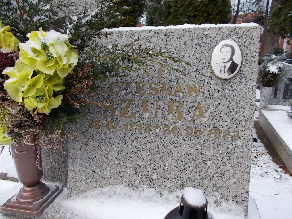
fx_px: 219
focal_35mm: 26
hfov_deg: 67.3
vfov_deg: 53.1
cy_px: 110
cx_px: 146
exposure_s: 1/320
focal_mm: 4.6
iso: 80
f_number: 3.2
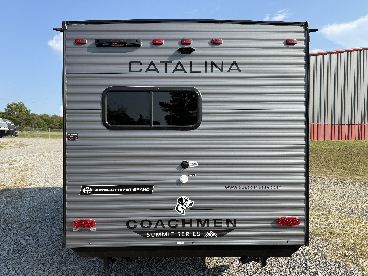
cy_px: 138
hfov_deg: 71.6
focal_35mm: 24
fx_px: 255
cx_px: 184
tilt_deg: +0.5
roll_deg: +0.5
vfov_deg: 56.8
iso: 80
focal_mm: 6.76
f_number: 1.78
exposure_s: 1/3425
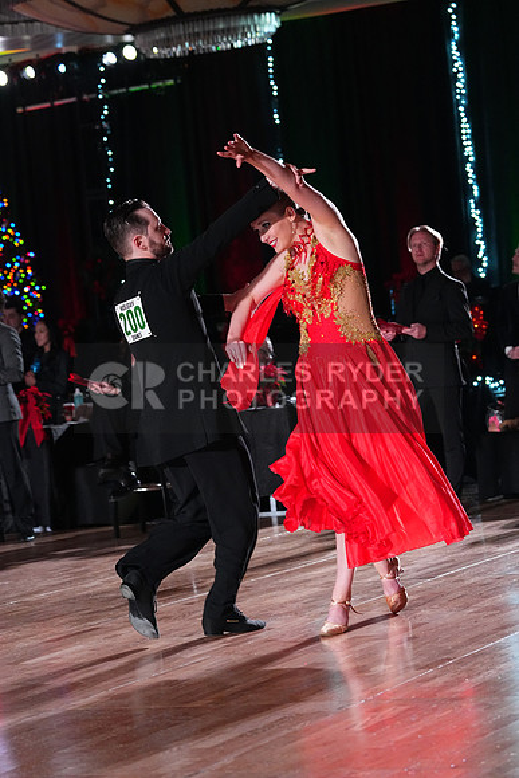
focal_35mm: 104
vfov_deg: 19.6
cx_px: 260
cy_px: 389
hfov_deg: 13.2
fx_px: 2247
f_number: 4.5
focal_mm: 104
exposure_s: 1/400
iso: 6400
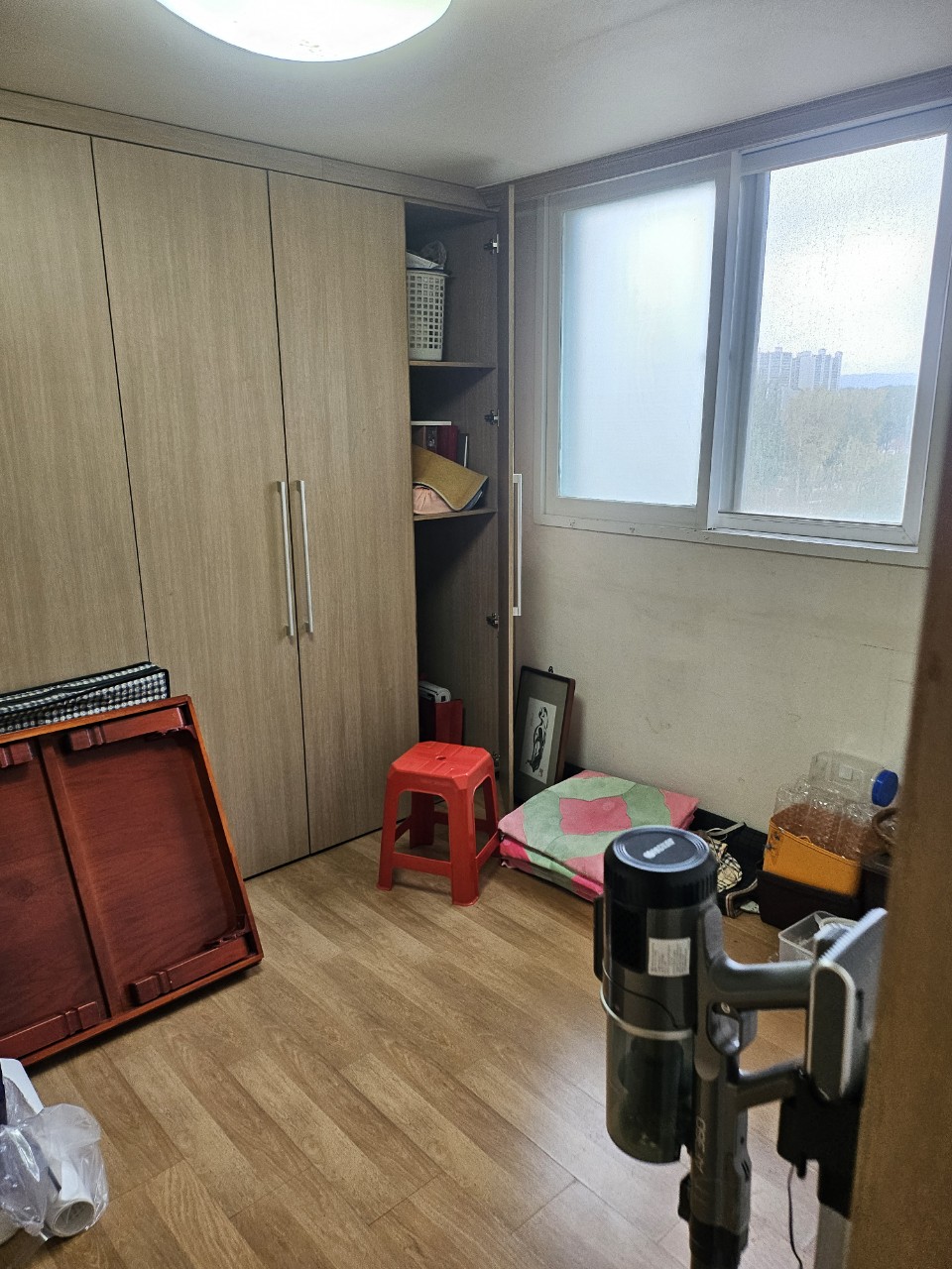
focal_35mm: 24
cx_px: 476
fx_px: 880
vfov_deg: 71.6
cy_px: 634
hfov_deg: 56.8
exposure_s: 1/120
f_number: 1.8
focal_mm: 5
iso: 250
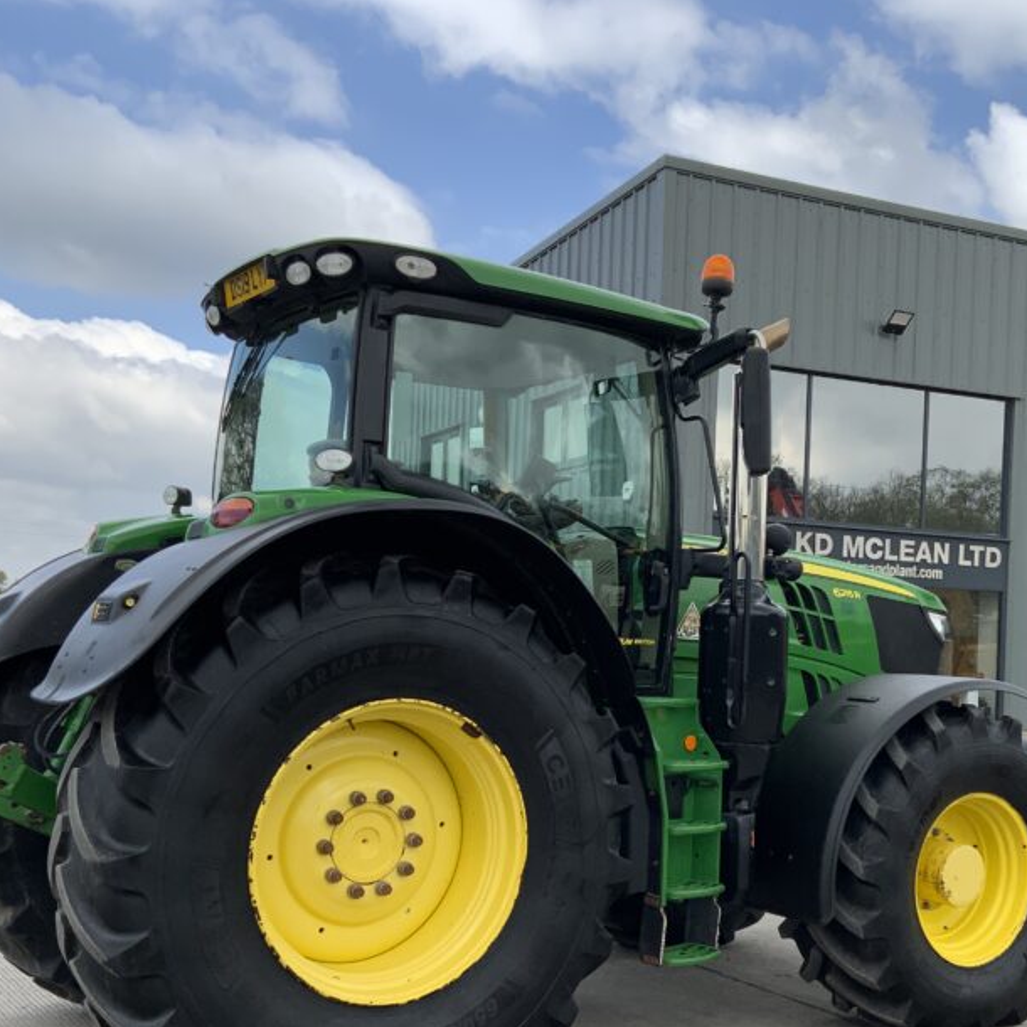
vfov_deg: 39.0
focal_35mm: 43
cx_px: 609
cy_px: 630
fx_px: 1443
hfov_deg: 39.0
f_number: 1.8
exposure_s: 1/1098
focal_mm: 3
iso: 16
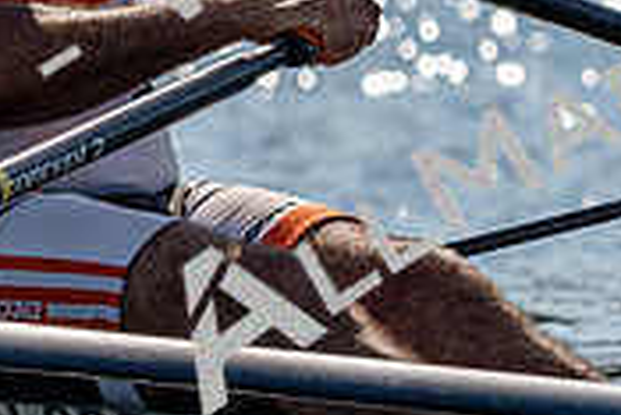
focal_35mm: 664
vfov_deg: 2.1
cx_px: -121
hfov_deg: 3.1
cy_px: 80
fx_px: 11463
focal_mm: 200
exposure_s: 1/1600
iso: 100
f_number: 5.6
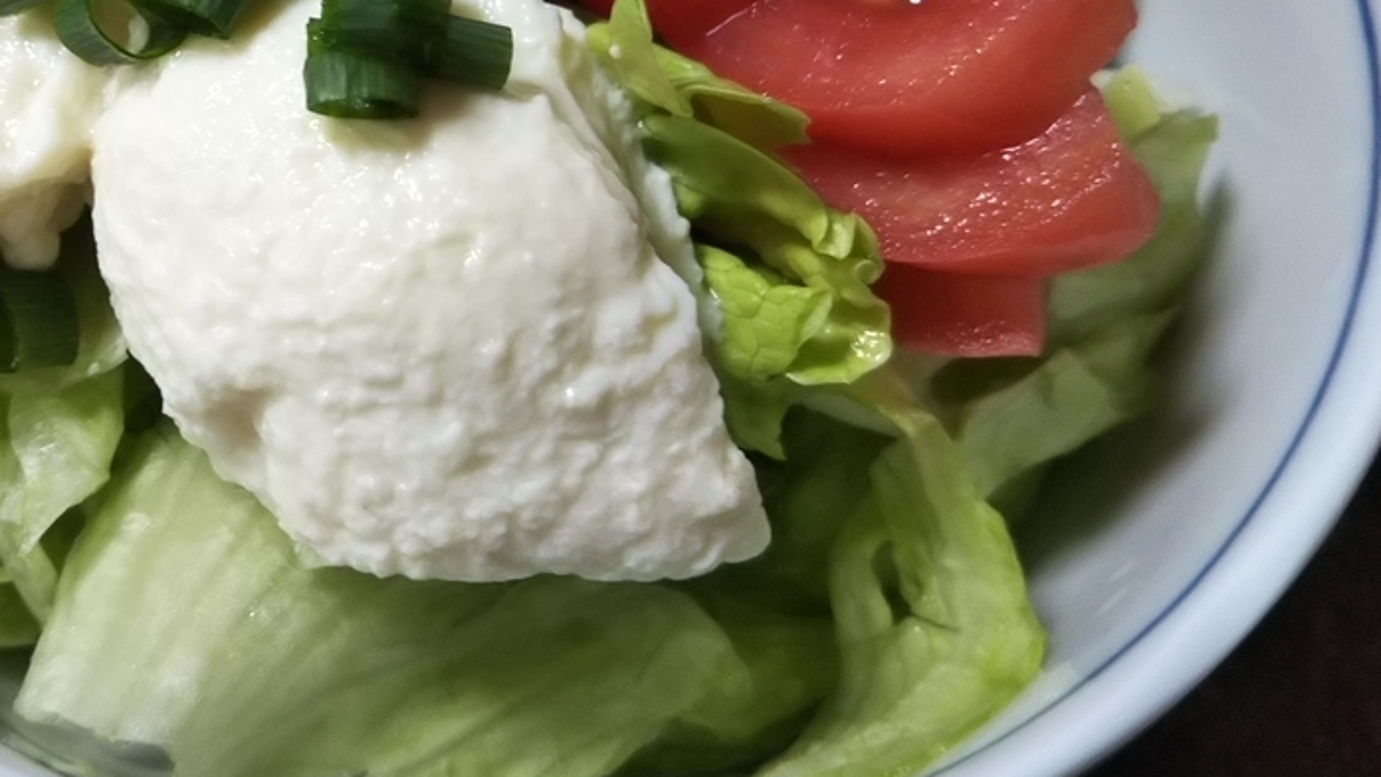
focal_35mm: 48
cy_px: 99
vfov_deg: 24.3
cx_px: 398
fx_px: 1758
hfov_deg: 42.0
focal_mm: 4
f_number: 2.2
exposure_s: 1/30
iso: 100
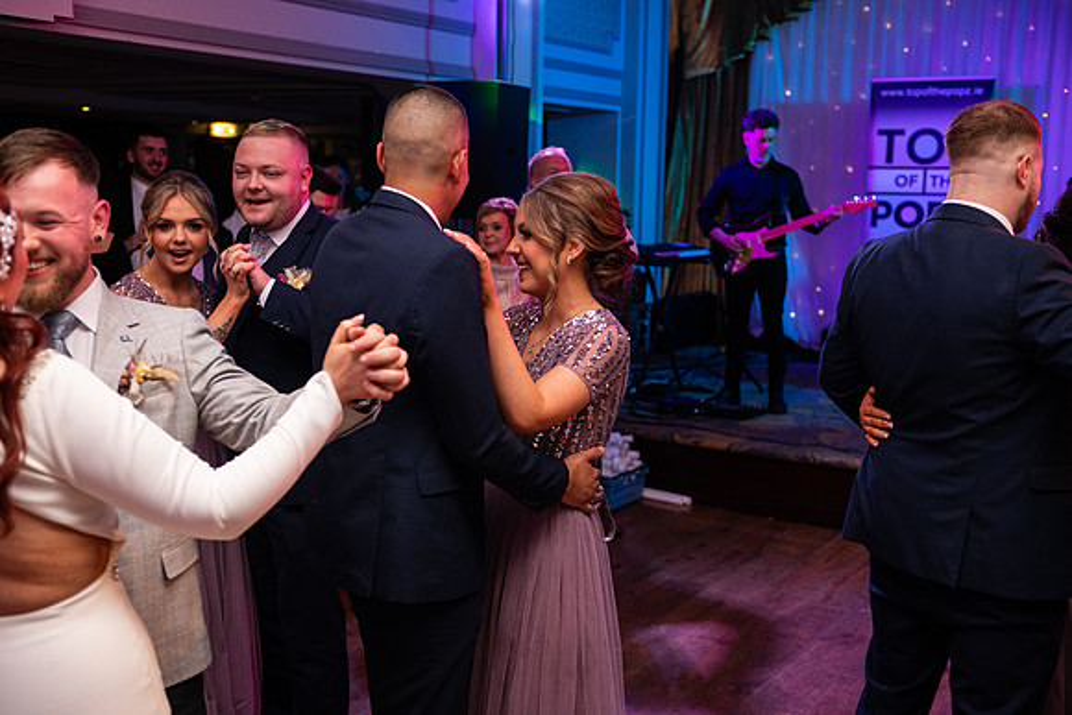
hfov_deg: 44.5
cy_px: 358
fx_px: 1310
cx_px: 536
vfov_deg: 30.5
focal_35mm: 44
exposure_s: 1/160
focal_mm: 44
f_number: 3.5
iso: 500
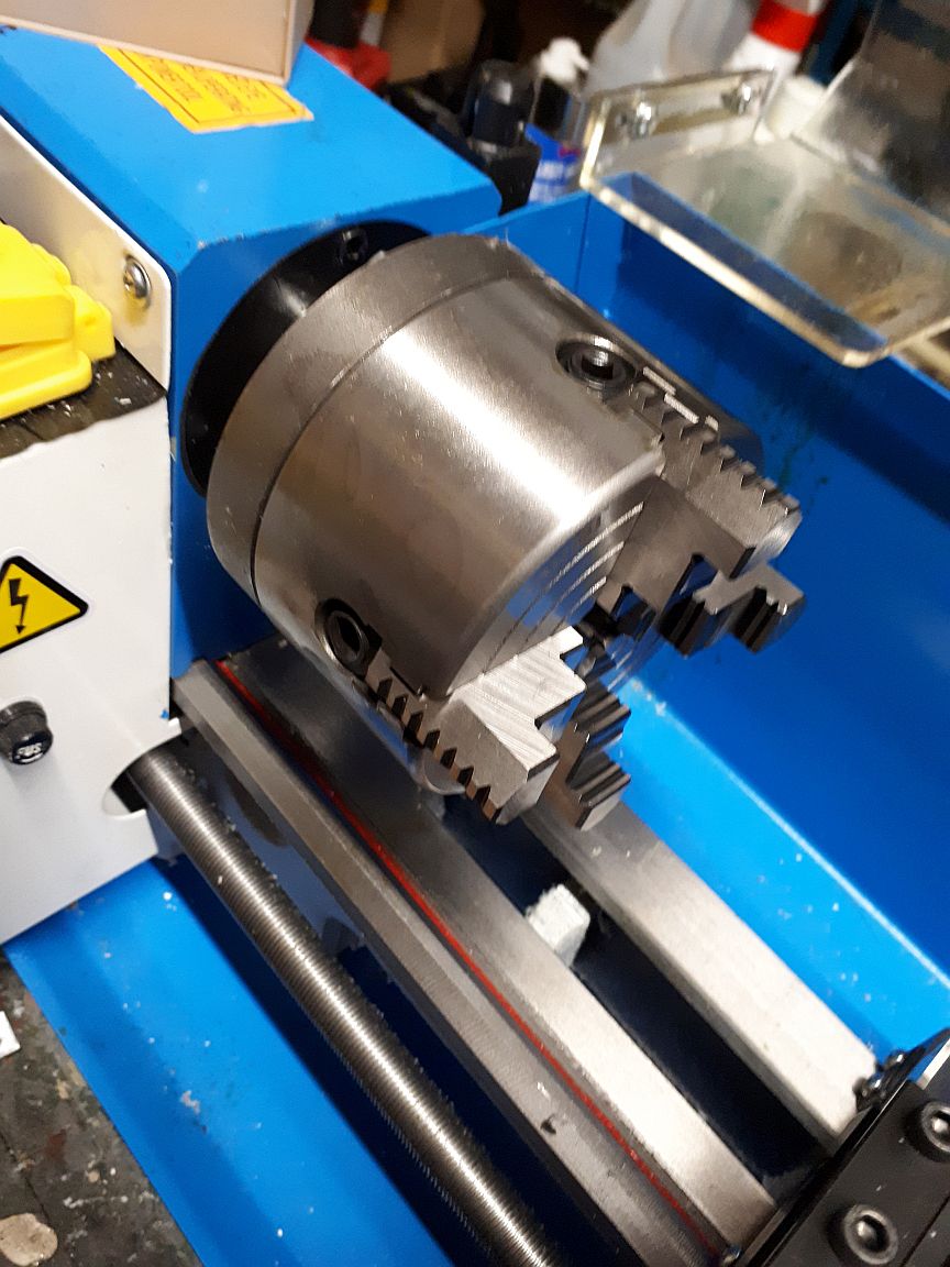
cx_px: 475
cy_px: 634
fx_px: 988
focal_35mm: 27
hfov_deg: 51.4
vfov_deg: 65.3
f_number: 1.9
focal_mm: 3.6
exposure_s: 1/17
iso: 400
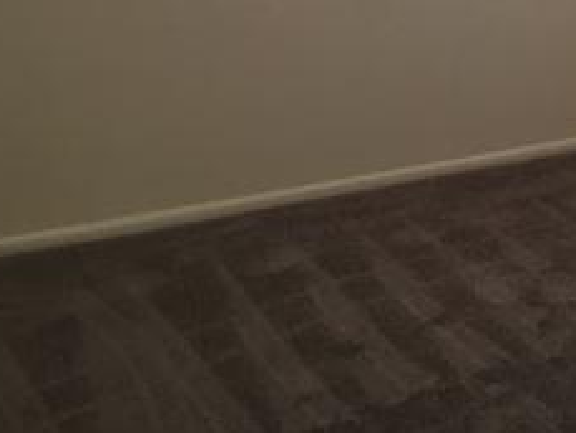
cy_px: -123
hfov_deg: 23.2
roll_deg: -1.4
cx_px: 566
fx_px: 1349
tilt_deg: -7.9
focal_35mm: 81
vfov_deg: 17.2
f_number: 2.2
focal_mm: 4.15
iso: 32
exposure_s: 1/30
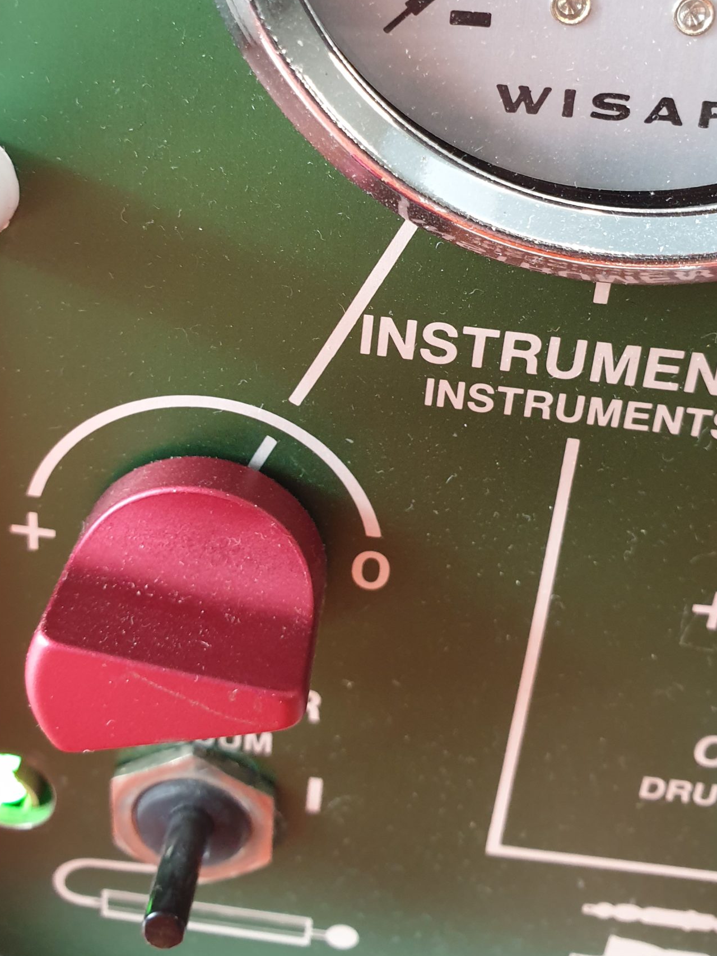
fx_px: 1077
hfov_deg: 36.8
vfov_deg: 47.0
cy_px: 307
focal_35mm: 39
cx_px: 342
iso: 320
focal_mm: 4.3
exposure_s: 1/17
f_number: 2.4
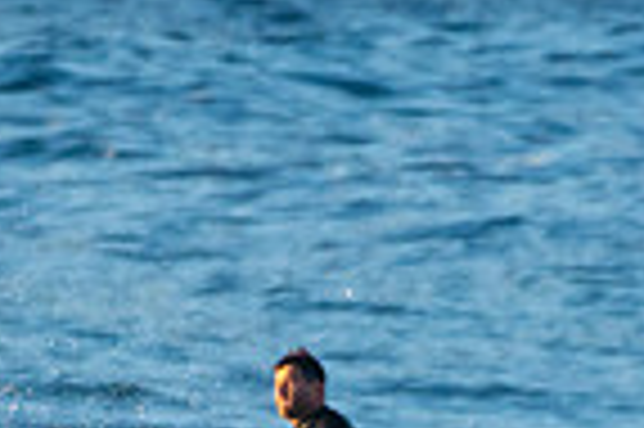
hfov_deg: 0.7
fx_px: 54337
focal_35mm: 3041
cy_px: 777
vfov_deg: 0.5
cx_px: 369
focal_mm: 500
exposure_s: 1/2000
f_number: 5.6
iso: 1250
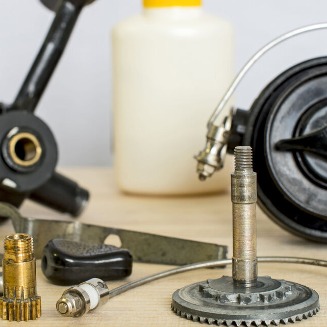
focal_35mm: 89
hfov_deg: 19.4
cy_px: 149
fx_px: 951
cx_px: 100
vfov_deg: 19.5
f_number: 8
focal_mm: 35
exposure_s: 1
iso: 50
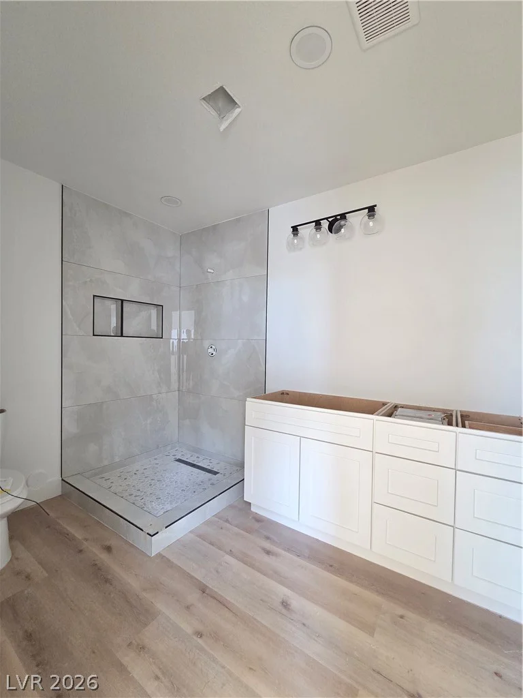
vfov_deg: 106.2
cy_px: 349
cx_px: 262
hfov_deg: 89.9
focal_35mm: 13
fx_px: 262
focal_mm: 2.2
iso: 400
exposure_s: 1/60
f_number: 2.2
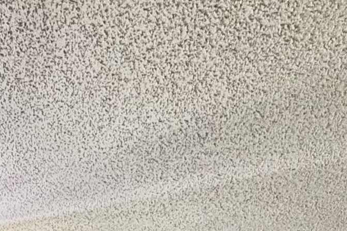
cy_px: 557
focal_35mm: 67
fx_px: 646
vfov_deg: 14.0
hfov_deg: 27.3
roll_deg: -0.8
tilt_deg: -4.6
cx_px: -43
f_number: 2.2
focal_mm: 2.22
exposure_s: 1/60
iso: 320
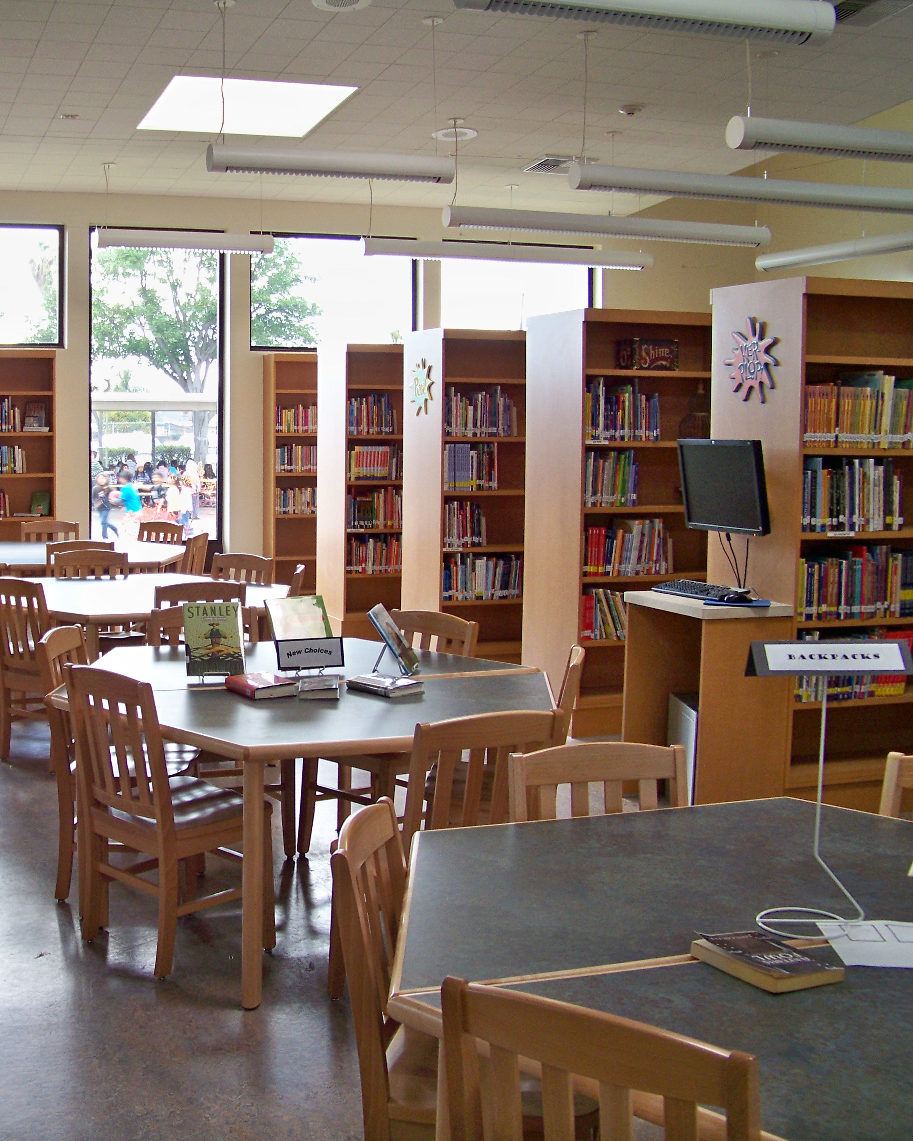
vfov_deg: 42.9
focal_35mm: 43
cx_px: 215
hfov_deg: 34.1
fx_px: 1453
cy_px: 570
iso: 100
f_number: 2.8
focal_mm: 5.85
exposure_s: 1/30
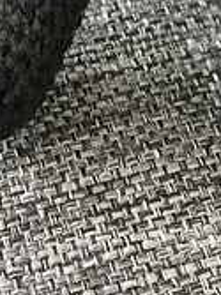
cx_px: 99
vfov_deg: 16.1
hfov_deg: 13.3
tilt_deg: -45.7
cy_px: -157
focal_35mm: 111
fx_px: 946
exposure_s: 1/17
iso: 200
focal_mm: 4.15
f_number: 2.2
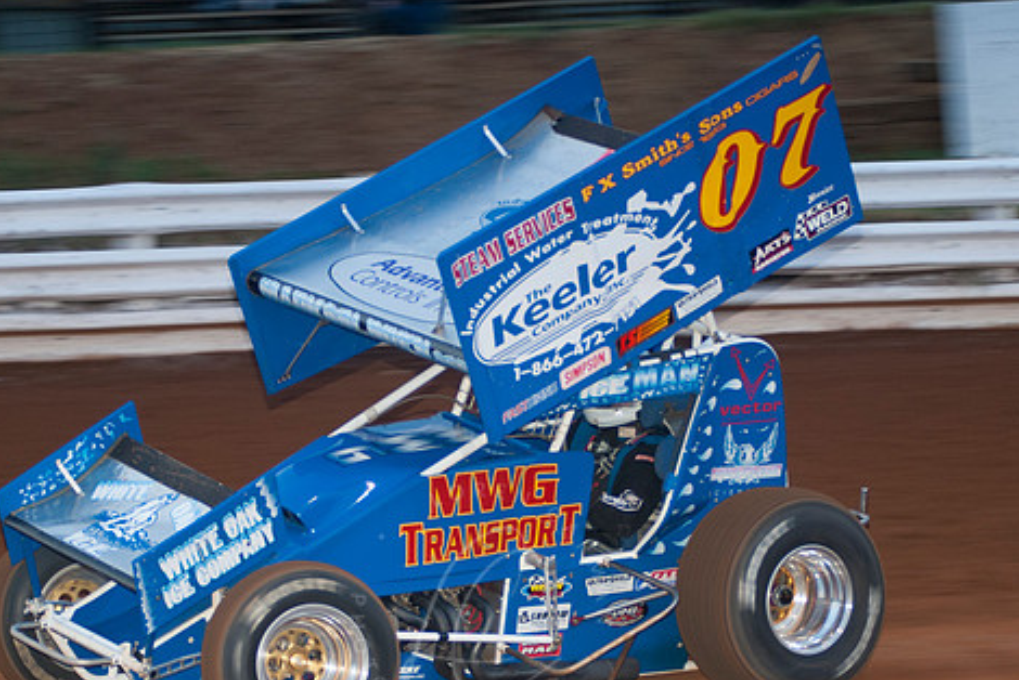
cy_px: 411
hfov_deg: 11.7
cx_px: 479
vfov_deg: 7.8
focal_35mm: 176
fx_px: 4985
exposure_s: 1/400
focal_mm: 95
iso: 250
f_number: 2.8
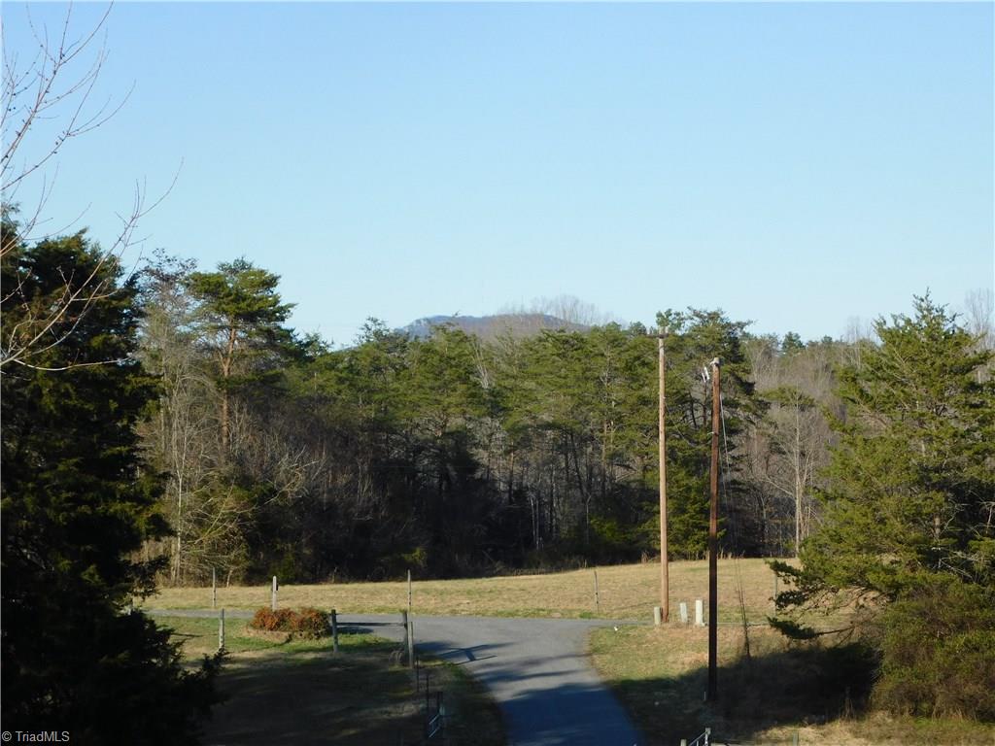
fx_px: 3306
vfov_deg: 12.9
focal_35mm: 115
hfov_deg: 17.1
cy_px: 373
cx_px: 498
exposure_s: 1/500
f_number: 4.8
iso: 125
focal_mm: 20.3
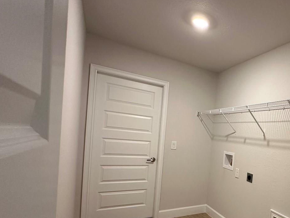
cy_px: 147
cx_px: 246
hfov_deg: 63.1
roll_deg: -5.9
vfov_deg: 55.5
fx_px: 201
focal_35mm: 24
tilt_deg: -1.8
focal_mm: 2.22
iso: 200
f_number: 2.2
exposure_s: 1/60
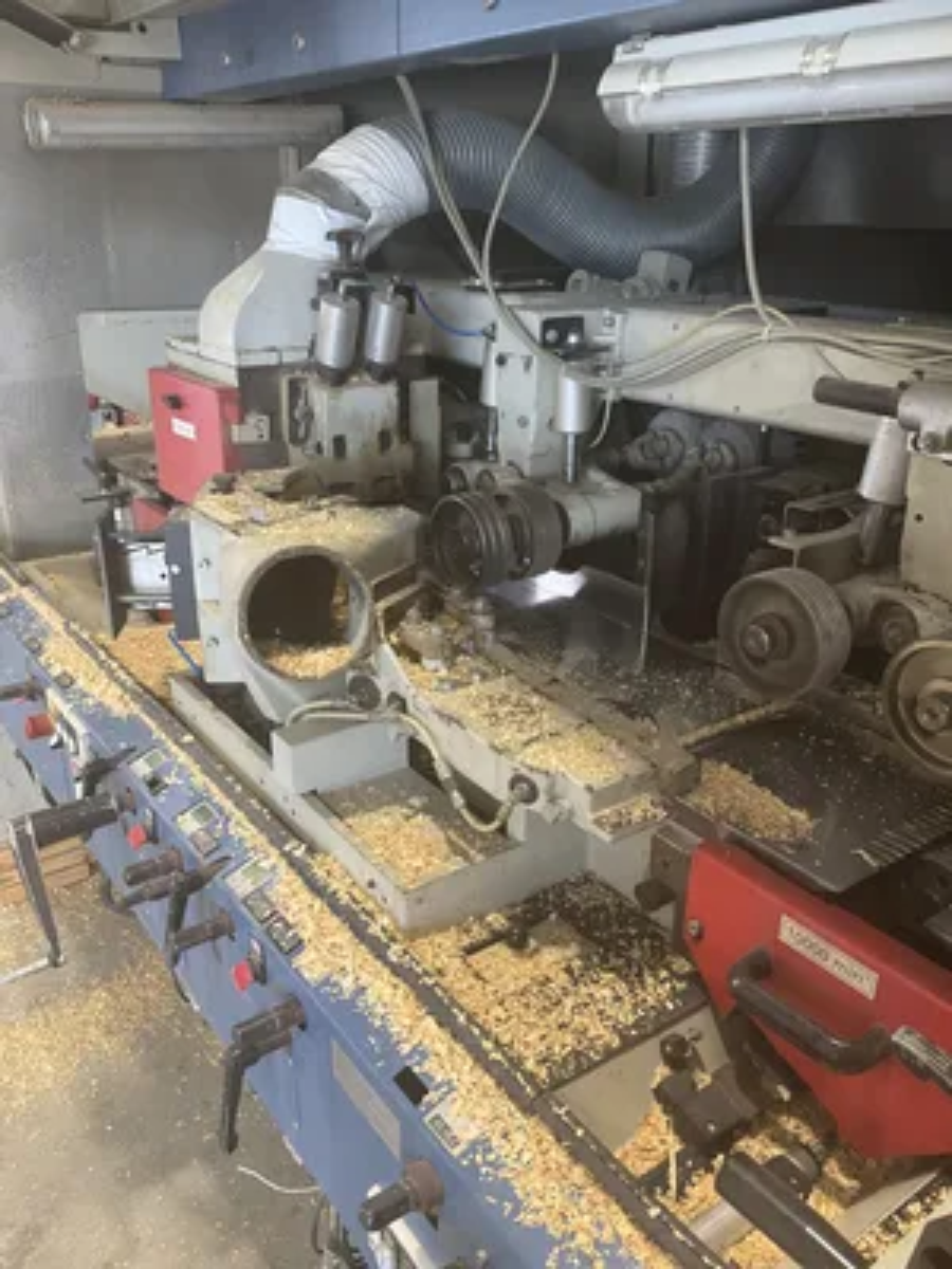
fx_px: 1063
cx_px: 476
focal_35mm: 29
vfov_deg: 61.7
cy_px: 634
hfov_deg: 48.2
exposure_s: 1/60
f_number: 1.8
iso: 80
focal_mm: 3
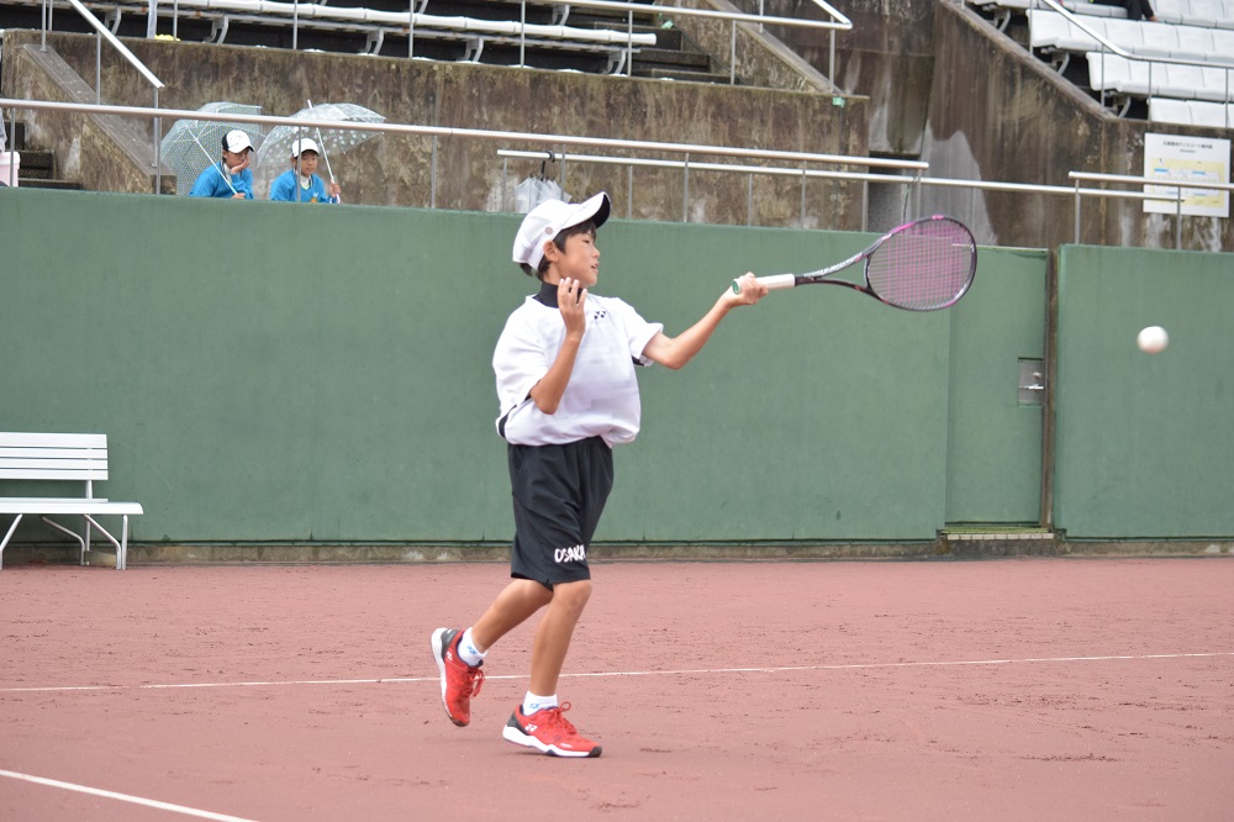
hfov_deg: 19.5
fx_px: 3598
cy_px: 411
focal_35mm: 105
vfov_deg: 13.0
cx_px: 617
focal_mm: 70
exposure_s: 1/1250
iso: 1600
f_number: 4.5
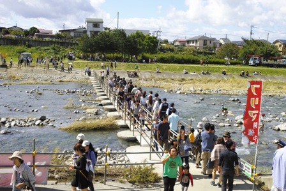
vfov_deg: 29.9
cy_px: 96
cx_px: 143
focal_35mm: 45
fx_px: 358
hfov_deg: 43.6
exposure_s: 1/320
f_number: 8
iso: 200
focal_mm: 30
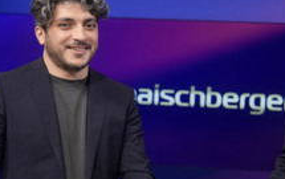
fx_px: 747
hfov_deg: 21.4
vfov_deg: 13.6
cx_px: 221
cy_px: 122
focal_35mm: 96
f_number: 2.2
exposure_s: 1/200
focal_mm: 30
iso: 640
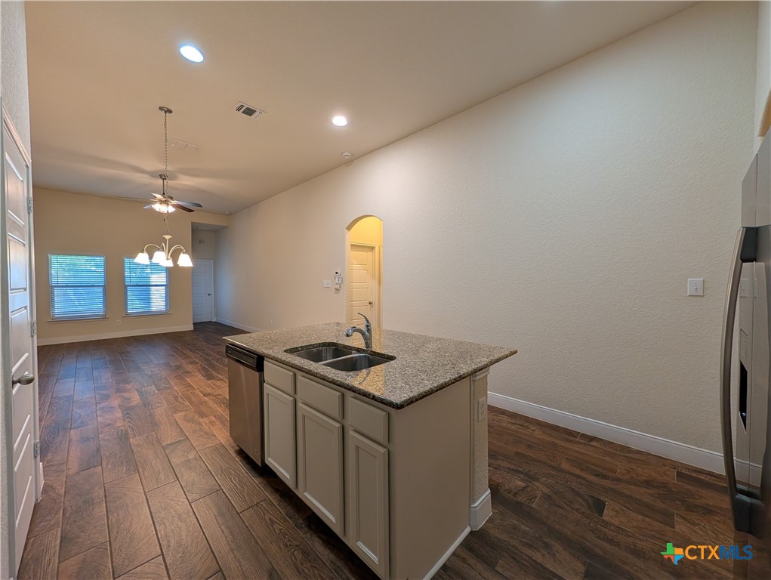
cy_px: 290
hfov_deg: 110.5
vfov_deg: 94.6
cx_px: 386
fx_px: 268
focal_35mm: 12
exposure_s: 1/60
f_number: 1.7
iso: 55
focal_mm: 2.02
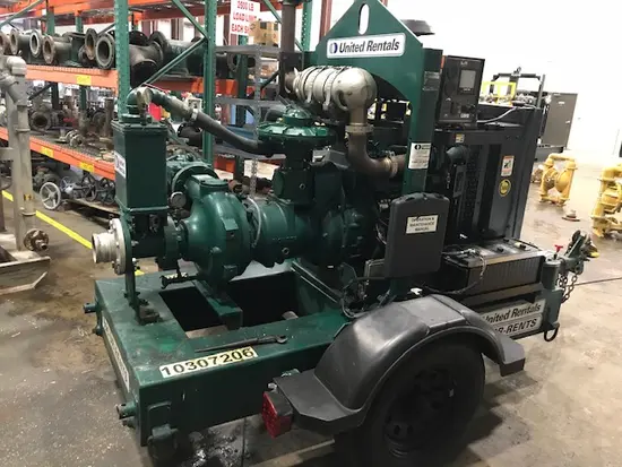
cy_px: 234
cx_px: 311
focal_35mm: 28
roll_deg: -4.2
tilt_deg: -14.6
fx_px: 503
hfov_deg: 63.4
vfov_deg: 49.8
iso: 100
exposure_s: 1/12
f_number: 1.8
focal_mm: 3.99
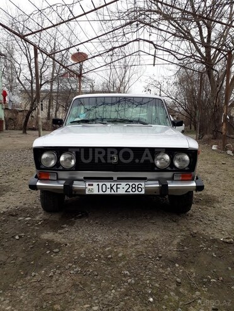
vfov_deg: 65.3
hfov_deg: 51.4
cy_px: 156
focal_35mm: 27
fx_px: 243
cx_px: 117
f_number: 1.9
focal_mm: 3.6
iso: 40
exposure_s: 1/160
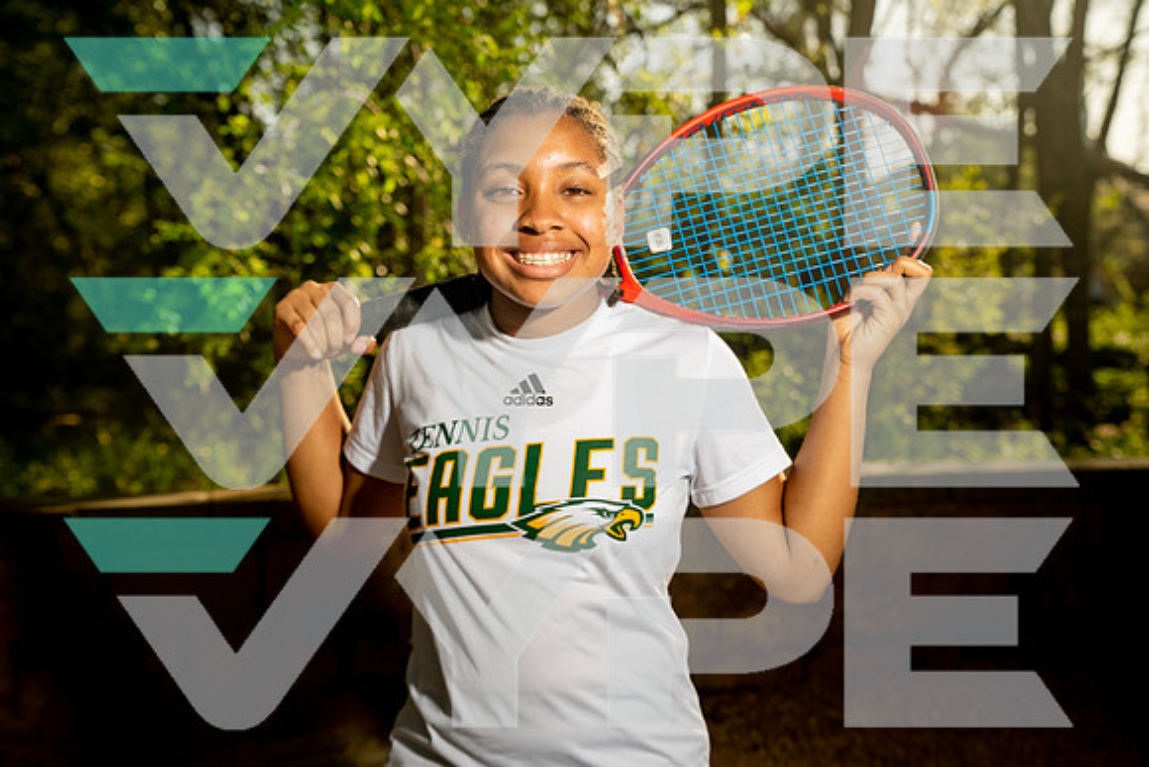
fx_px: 1628
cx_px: 574
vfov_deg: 26.5
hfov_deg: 38.9
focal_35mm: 51
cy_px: 384
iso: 125
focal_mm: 51
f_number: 4.5
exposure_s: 1/250
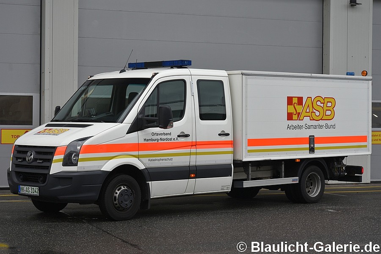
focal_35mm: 78
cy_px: 127
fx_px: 825
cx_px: 190
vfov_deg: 17.5
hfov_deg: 26.0
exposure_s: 1/200
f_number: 7.1
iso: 400
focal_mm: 78
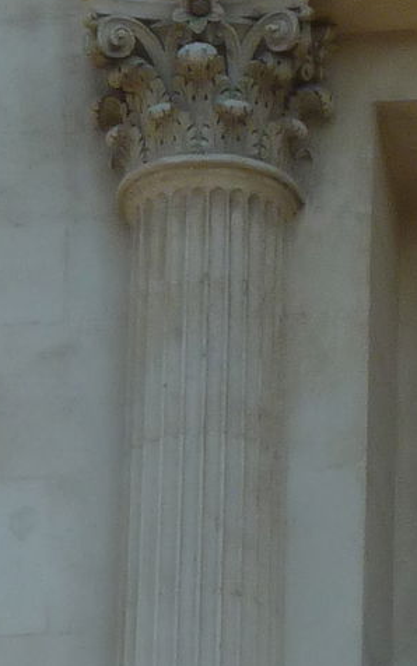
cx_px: 679
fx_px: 12313
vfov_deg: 3.1
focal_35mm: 678
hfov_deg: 1.9
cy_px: 449
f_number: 4.4
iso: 80
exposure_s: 1/400
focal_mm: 19.5
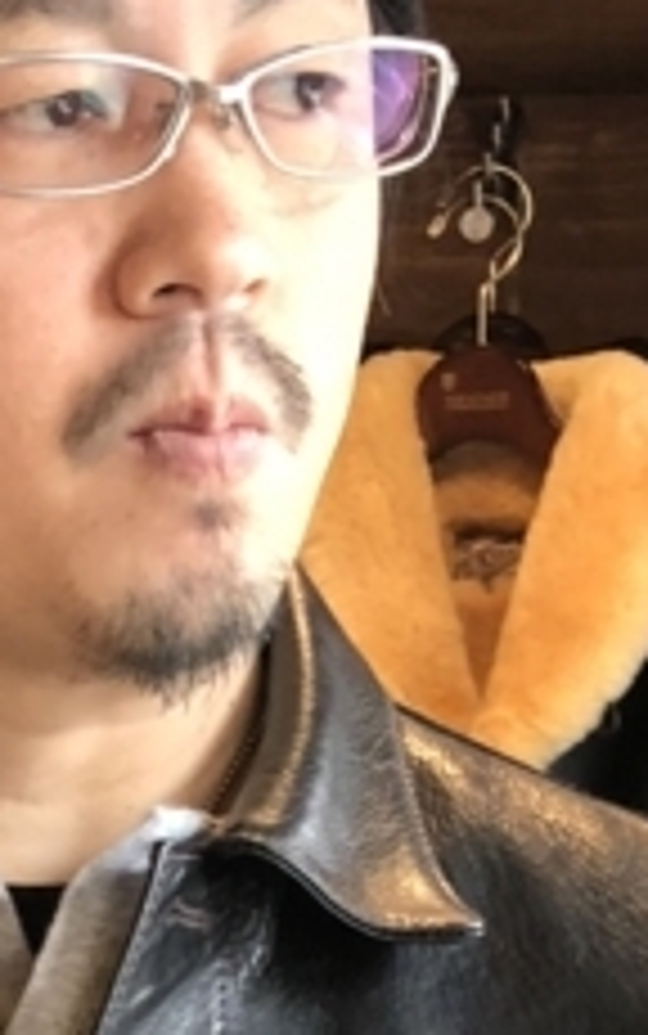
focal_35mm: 132
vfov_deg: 14.5
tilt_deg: -8.4
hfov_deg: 9.9
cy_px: 1674
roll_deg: -0.4
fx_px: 3725
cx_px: 184
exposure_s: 1/20
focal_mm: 4
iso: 40
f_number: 1.8
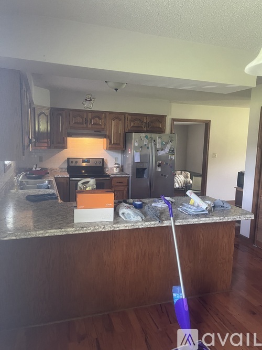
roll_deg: -1.7
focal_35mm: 26
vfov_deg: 67.3
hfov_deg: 53.0
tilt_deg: -7.8
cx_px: 131
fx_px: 262
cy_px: 175
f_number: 1.6
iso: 320
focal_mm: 5.1
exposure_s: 1/60
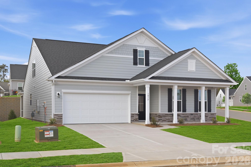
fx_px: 293
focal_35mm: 42
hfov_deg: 46.4
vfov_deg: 31.9
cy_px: 84
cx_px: 124
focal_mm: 41
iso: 100
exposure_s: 1/160
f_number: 7.1
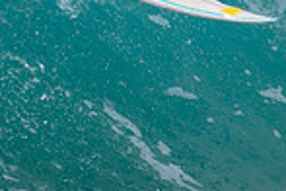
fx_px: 26866
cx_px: 361
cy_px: -121
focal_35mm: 3382
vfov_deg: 0.4
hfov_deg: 0.6
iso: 640
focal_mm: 800
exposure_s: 1/2000
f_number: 11
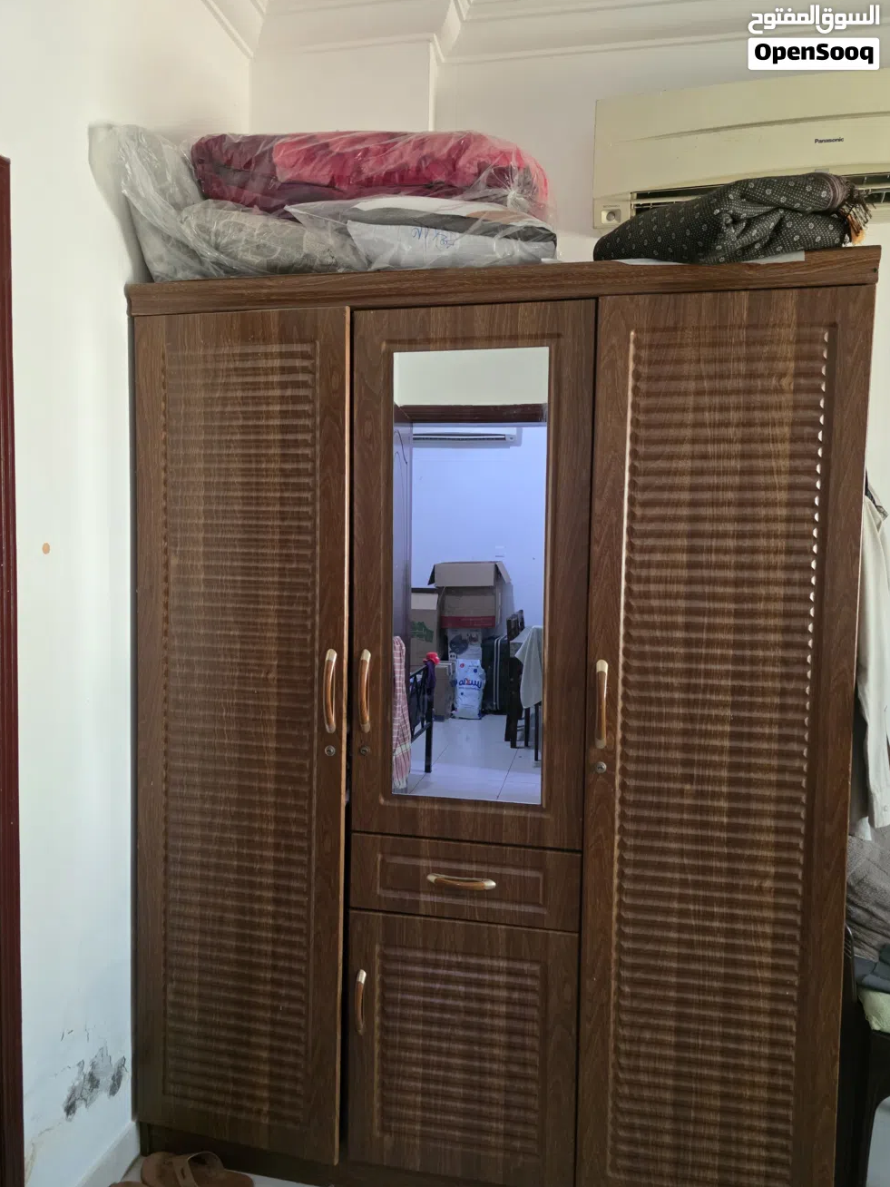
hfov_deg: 56.8
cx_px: 437
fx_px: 823
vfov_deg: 71.6
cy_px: 602
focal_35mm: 24
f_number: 1.7
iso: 1250
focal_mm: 6.3
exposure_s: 1/100
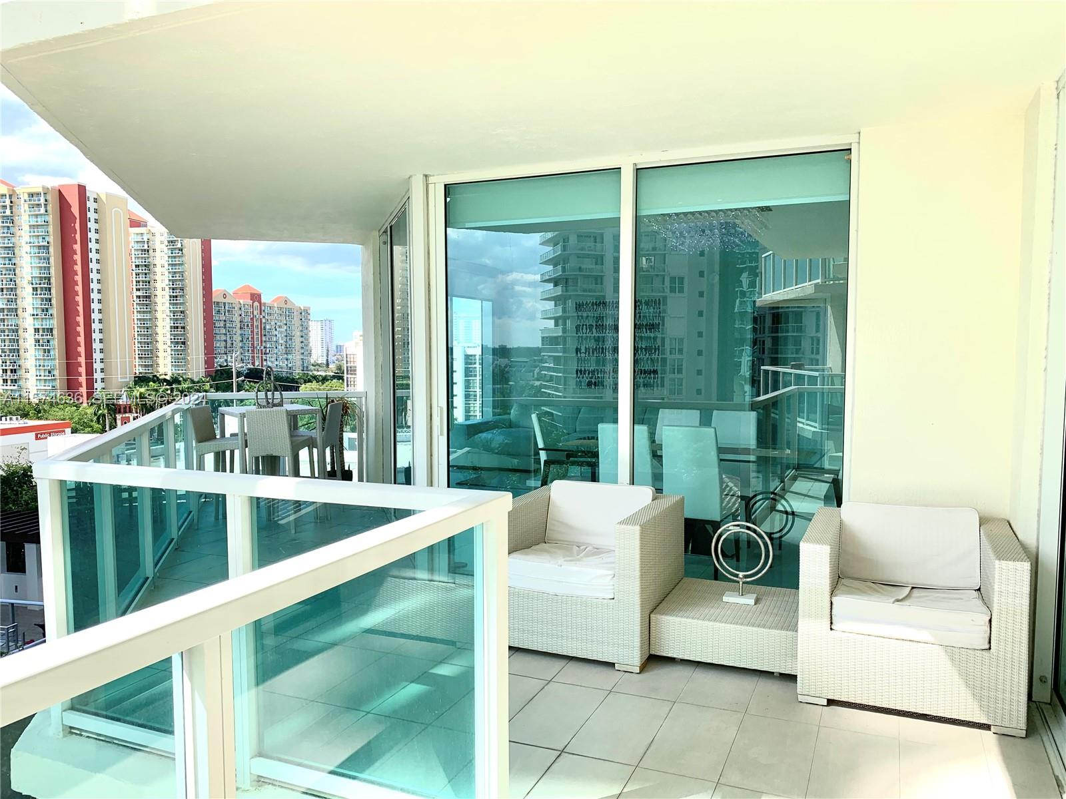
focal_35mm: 26
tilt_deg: -4.5
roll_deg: -0.5
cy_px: 400
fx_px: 801
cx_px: 533
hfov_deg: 67.3
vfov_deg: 53.1
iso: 25
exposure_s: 1/1136
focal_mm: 4.25
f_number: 1.8
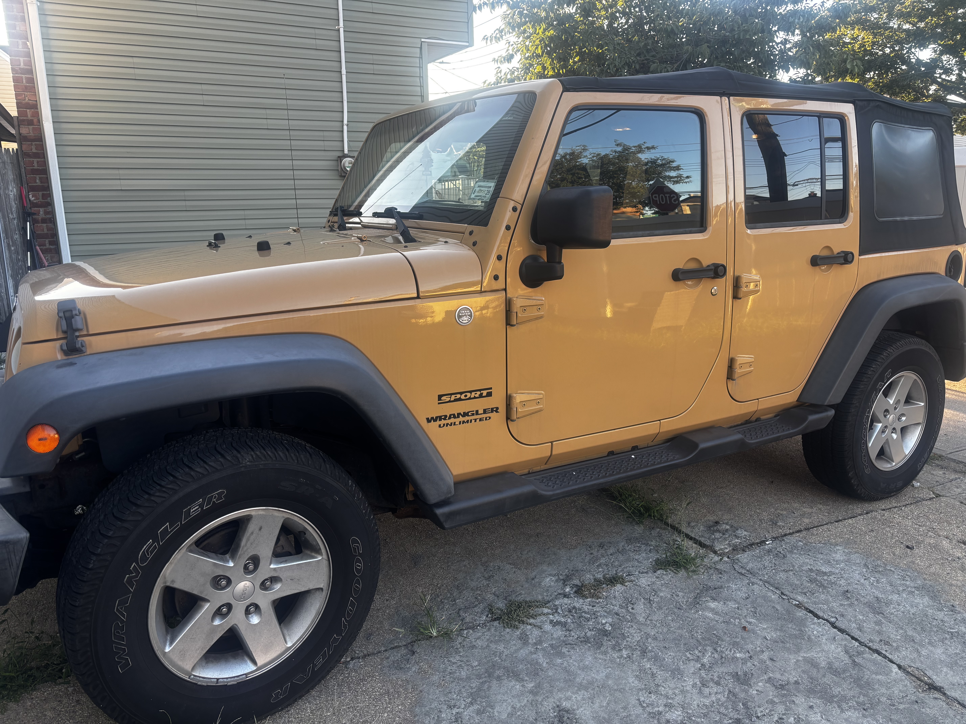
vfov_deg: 53.1
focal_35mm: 26
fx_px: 726
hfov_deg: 67.3
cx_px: 483
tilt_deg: -13.2
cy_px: 362
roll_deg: +1.1
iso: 32
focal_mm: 5.96
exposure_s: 1/121
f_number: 1.6
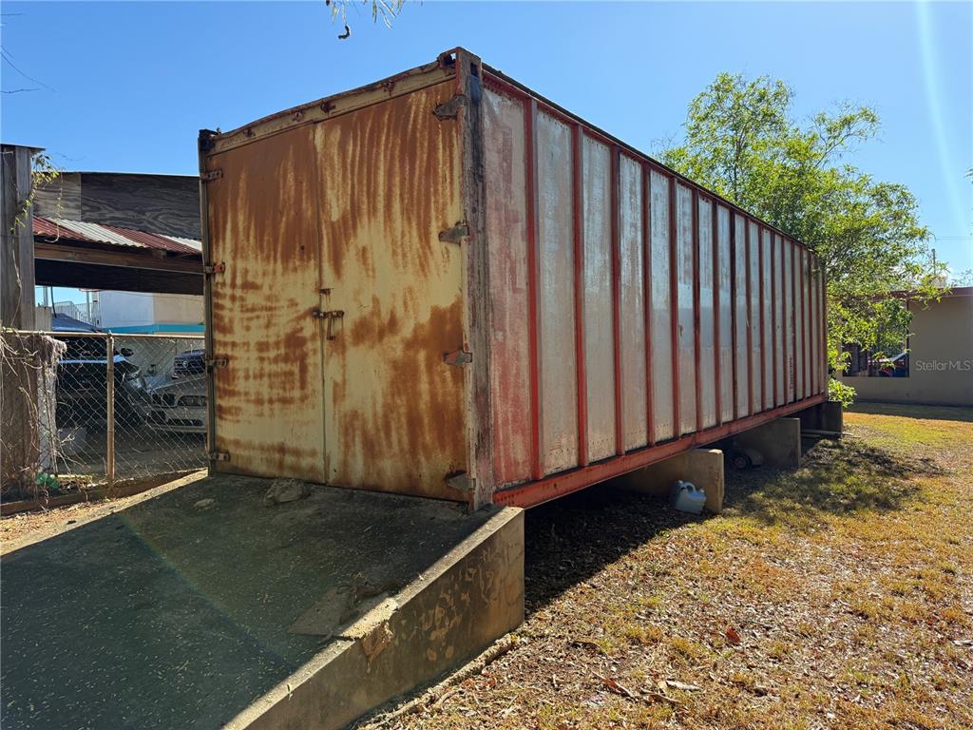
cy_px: 365
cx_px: 486
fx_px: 675
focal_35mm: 24
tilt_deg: +1.4
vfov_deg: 56.8
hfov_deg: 71.6
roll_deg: +0.4
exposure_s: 1/2053
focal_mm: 6.76
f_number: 1.78
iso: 100
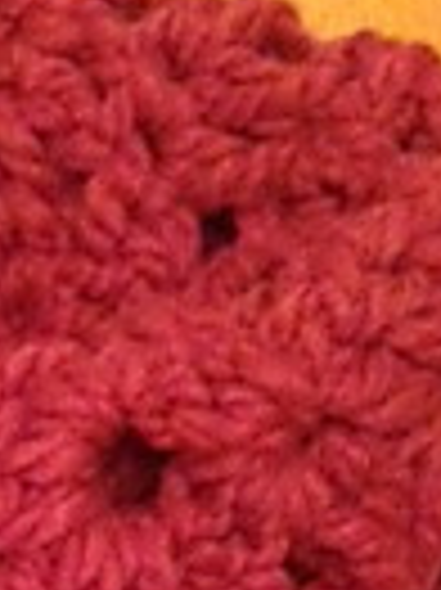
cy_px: 1157
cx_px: -328
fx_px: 2739
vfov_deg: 11.2
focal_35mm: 161
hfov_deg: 8.9
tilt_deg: -77.8
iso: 640
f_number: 2.4
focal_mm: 4.12
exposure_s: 1/15
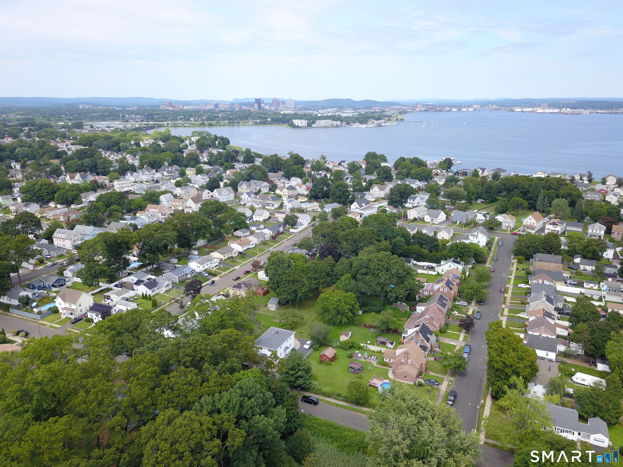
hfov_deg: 67.3
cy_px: 234
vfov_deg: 53.1
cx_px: 312
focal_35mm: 26
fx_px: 468
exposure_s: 1/690
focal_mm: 4.7
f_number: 2.2
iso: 100
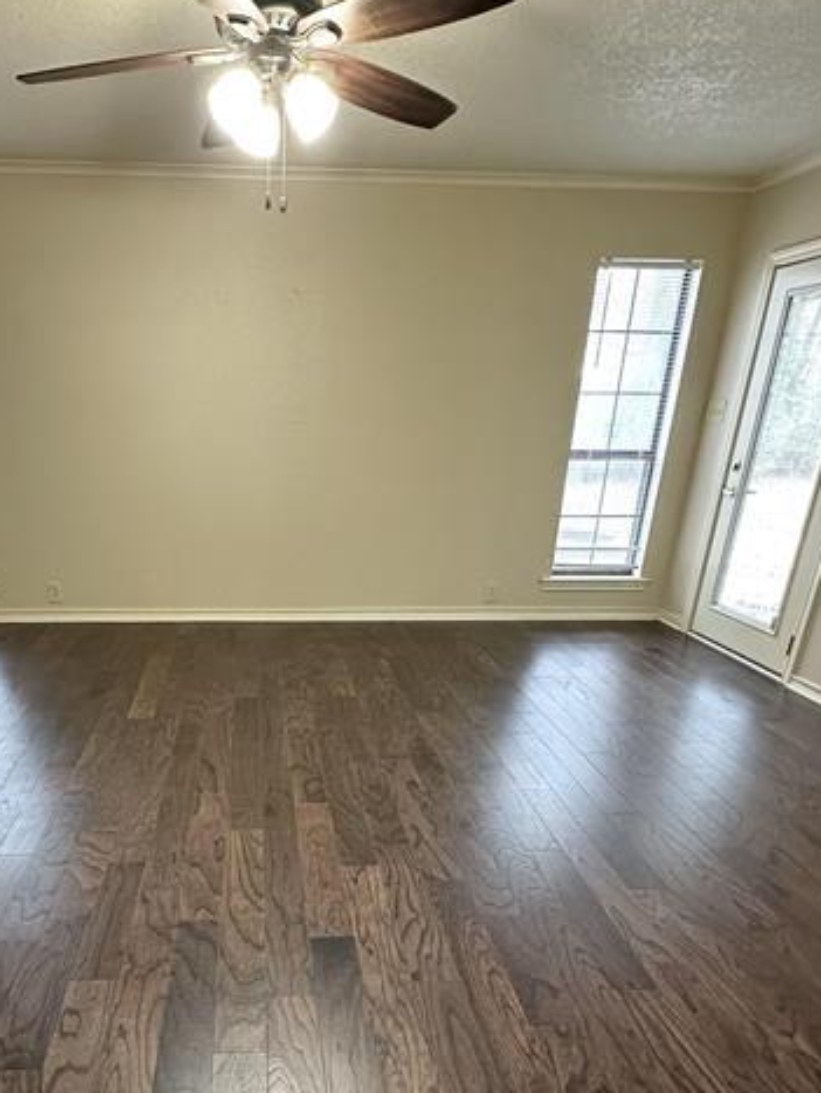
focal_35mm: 23
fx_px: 726
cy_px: 719
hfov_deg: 57.9
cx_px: 288
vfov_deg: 71.9
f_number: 2.2
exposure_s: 1/60
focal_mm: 2.22
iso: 800
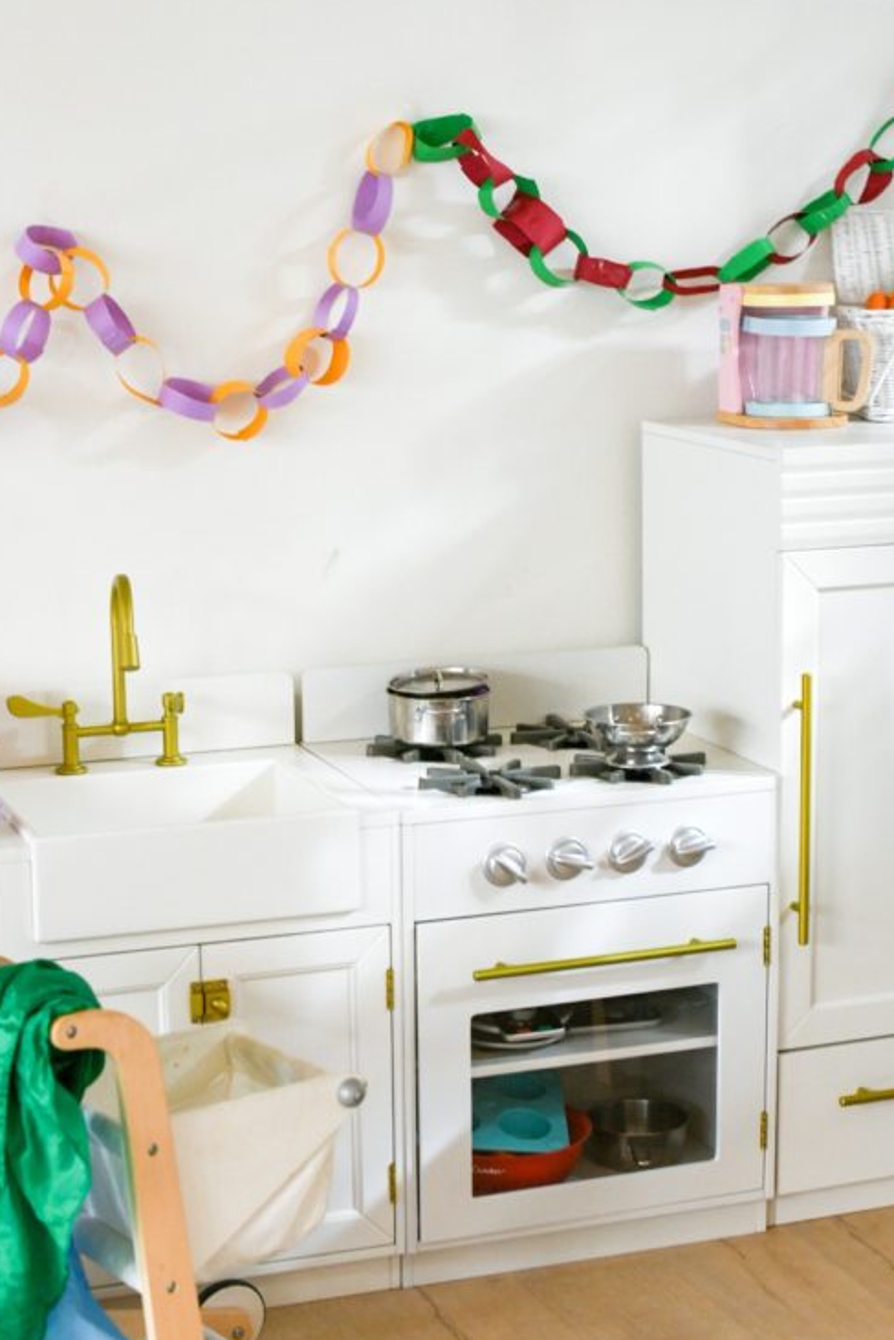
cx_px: 453
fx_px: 2605
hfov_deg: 19.5
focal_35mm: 70
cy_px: 632
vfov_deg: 28.8
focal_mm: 50
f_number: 4
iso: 1000
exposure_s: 1/60
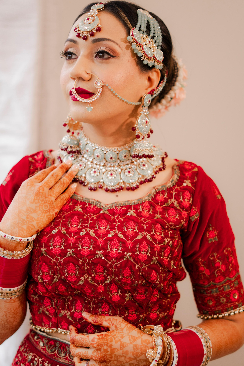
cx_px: 116
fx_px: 620
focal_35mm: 61
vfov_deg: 32.9
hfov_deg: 22.3
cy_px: 198
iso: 800
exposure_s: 1/200
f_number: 1.8
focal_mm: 50
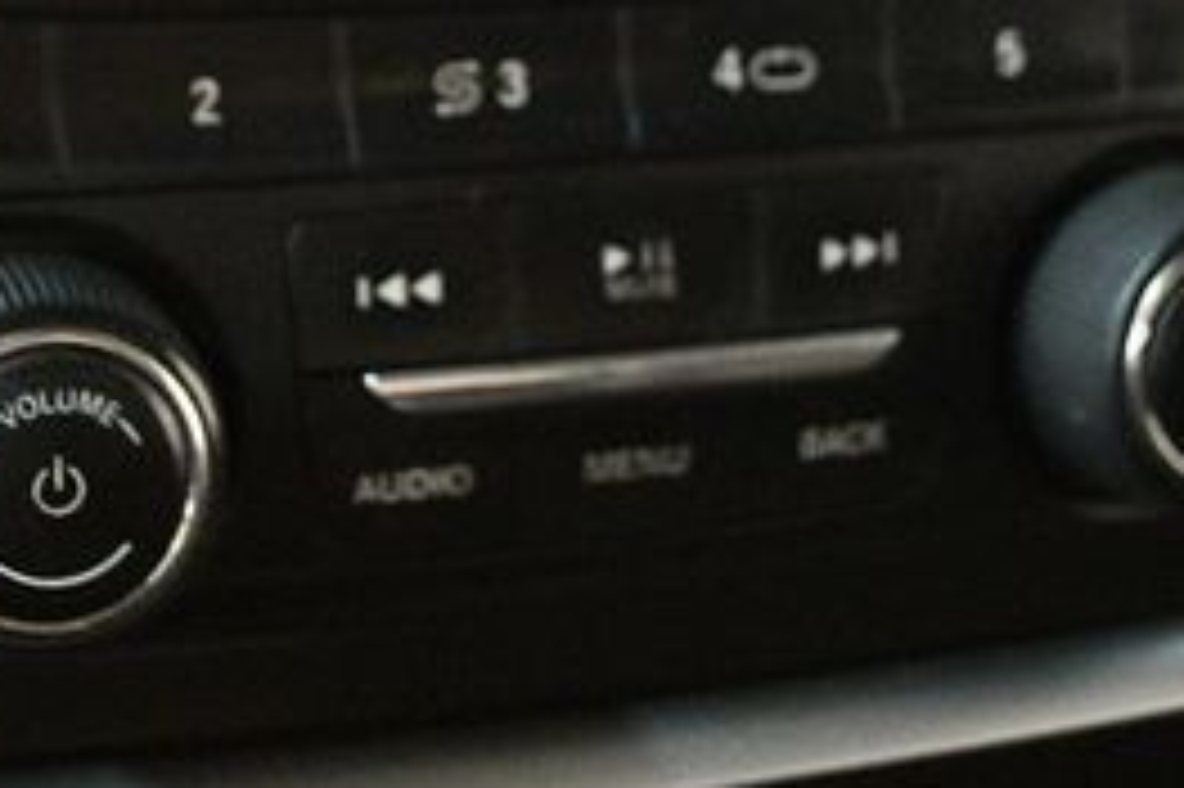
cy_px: -86
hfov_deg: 21.5
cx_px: 509
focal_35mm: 95
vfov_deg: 14.1
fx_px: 3122
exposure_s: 1/60
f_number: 4.2
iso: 8000
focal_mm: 26
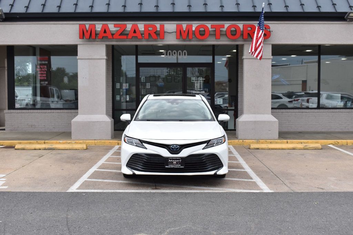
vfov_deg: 28.9
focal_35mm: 46
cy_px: 118
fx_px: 456
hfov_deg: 42.3
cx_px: 176
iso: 200
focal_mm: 31
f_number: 8
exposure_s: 1/320
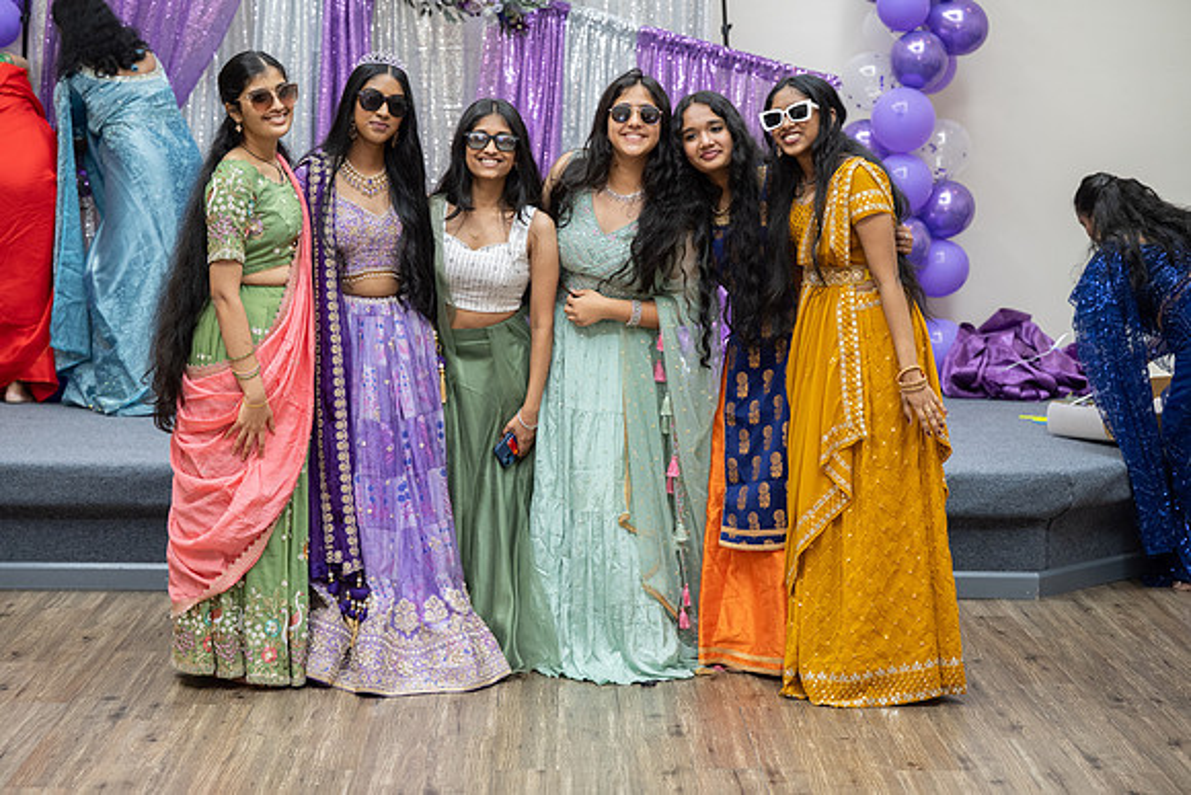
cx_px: 596
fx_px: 2485
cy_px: 398
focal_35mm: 75
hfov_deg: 27.0
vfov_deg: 18.2
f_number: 3.2
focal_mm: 75
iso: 800
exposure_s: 1/160
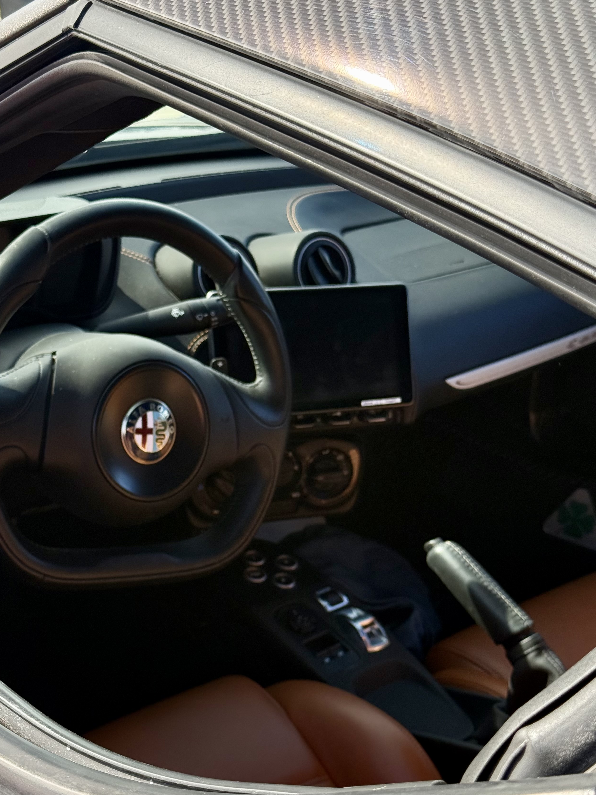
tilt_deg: -24.8
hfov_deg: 25.2
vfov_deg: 33.1
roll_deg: -2.6
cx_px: 270
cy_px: 479
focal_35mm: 58
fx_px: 1331
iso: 64
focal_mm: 6.76
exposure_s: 1/427
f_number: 1.78
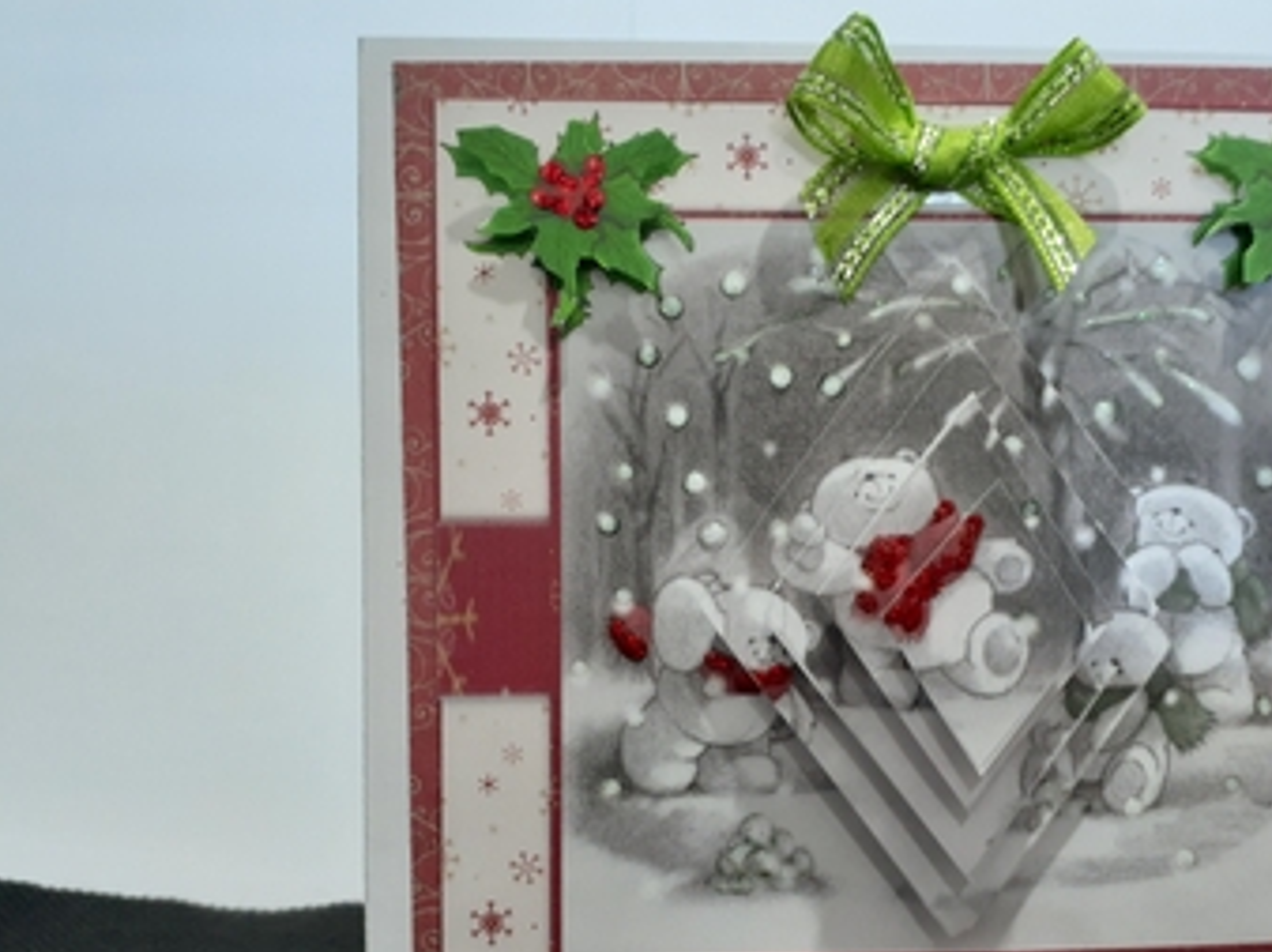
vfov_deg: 39.5
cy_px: 547
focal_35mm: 36
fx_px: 1322
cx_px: 738
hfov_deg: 51.2
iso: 250
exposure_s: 1/50
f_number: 1.9
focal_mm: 3.6
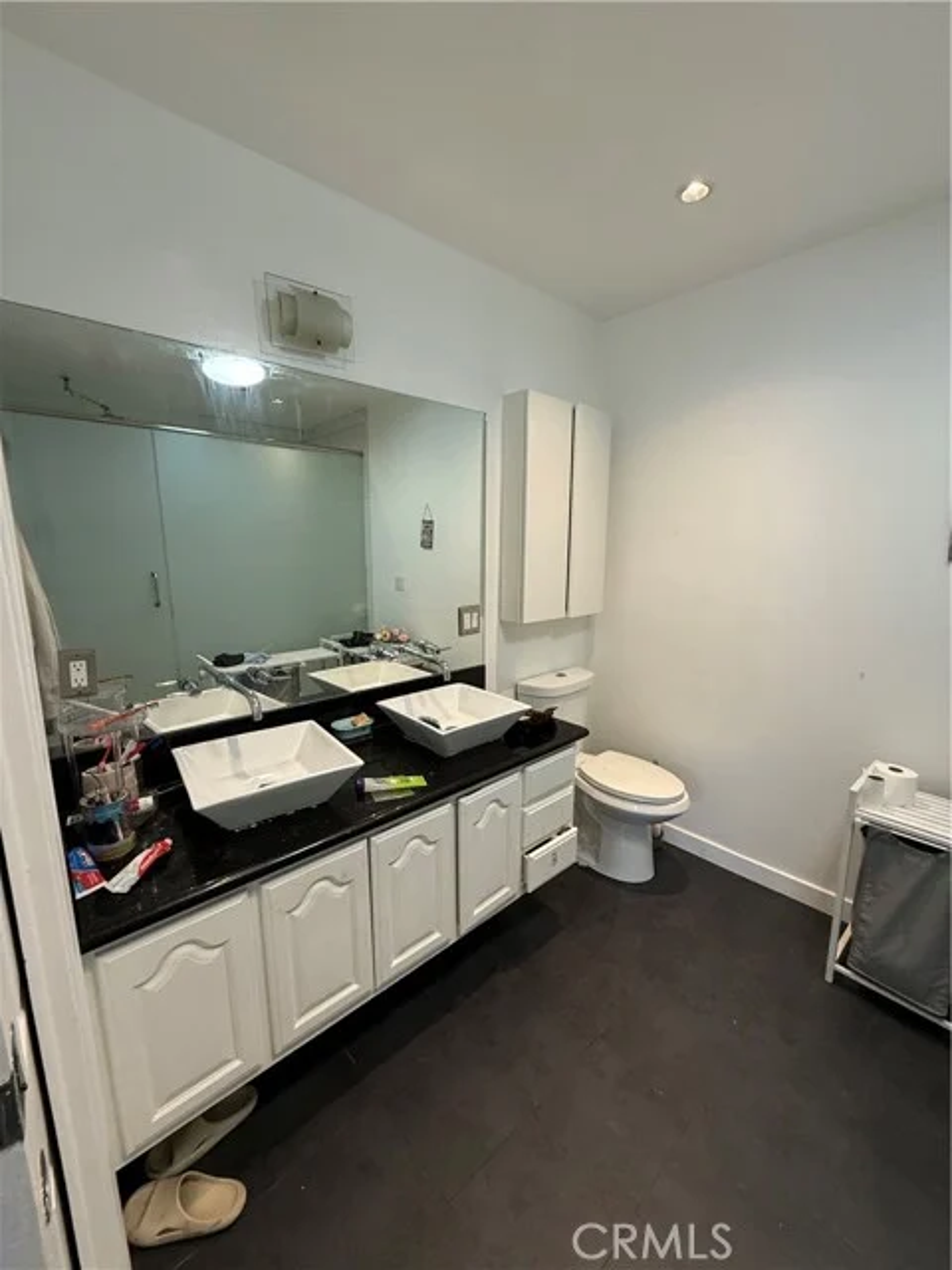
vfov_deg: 102.1
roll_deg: -1.3
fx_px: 513
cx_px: 476
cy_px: 635
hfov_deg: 85.7
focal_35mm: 14
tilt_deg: -9.9
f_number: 2.2
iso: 320
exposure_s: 1/120
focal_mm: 2.22
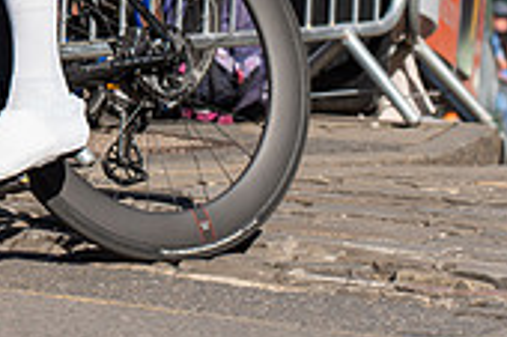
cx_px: -166
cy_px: -225
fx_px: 3405
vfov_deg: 5.6
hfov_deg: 8.4
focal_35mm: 242
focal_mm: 64
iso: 100
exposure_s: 1/1000
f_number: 3.5
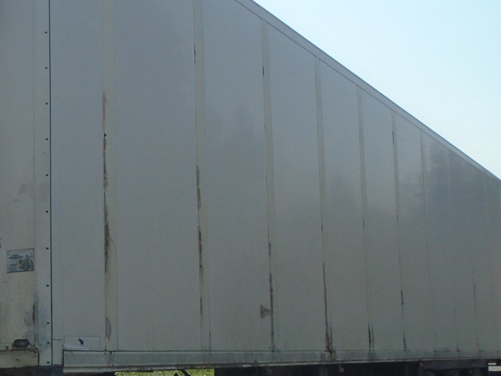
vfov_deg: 22.2
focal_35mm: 66
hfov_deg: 28.8
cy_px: 219
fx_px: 955
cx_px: 101
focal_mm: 5.5
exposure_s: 1/250
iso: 100
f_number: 8.8
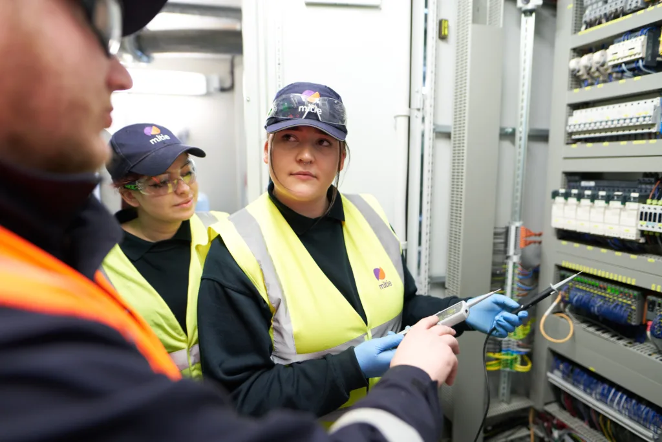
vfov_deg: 61.9
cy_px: 221
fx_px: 368
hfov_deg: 84.0
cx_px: 331
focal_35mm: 20
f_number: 2
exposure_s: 1/160
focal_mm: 20
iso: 1600
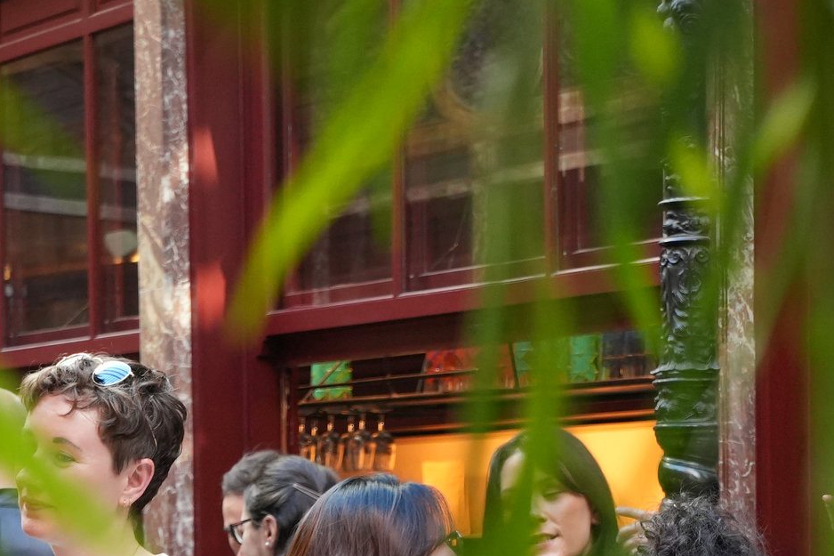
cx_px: 381
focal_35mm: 112
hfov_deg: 18.3
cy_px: 640
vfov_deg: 12.0
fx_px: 2594
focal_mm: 28
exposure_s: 1/200
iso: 1250
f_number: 2.8
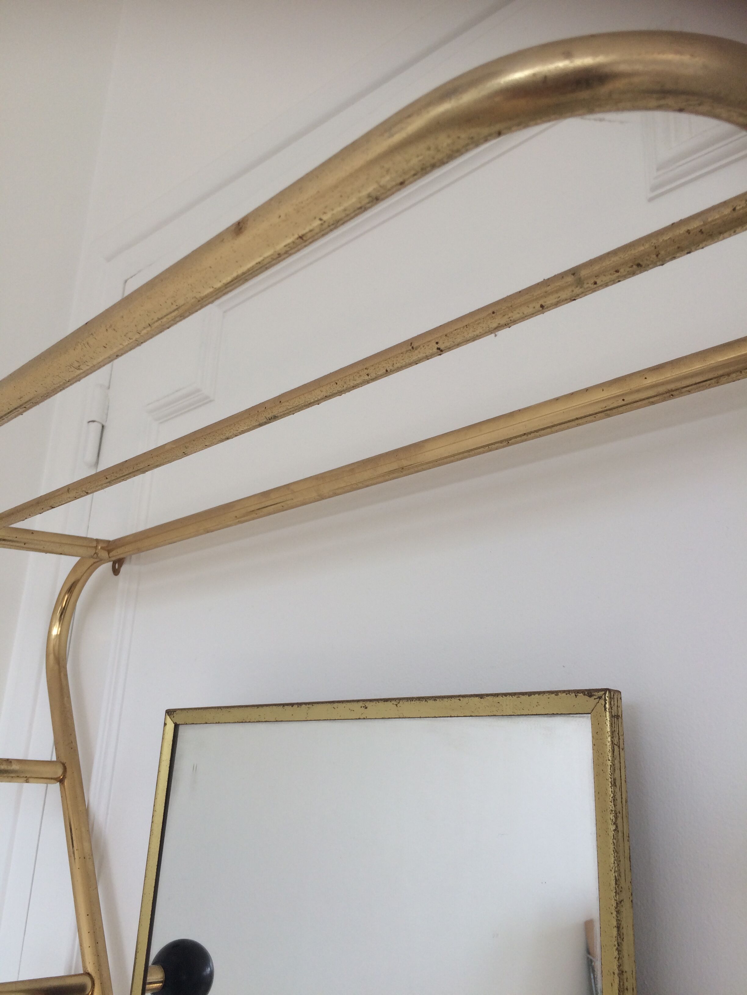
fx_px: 834
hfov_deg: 48.2
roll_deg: -2.0
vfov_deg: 61.7
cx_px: 374
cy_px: 498
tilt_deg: +18.3
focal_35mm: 29
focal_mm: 4.15
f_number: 2.2
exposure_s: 1/120
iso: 32
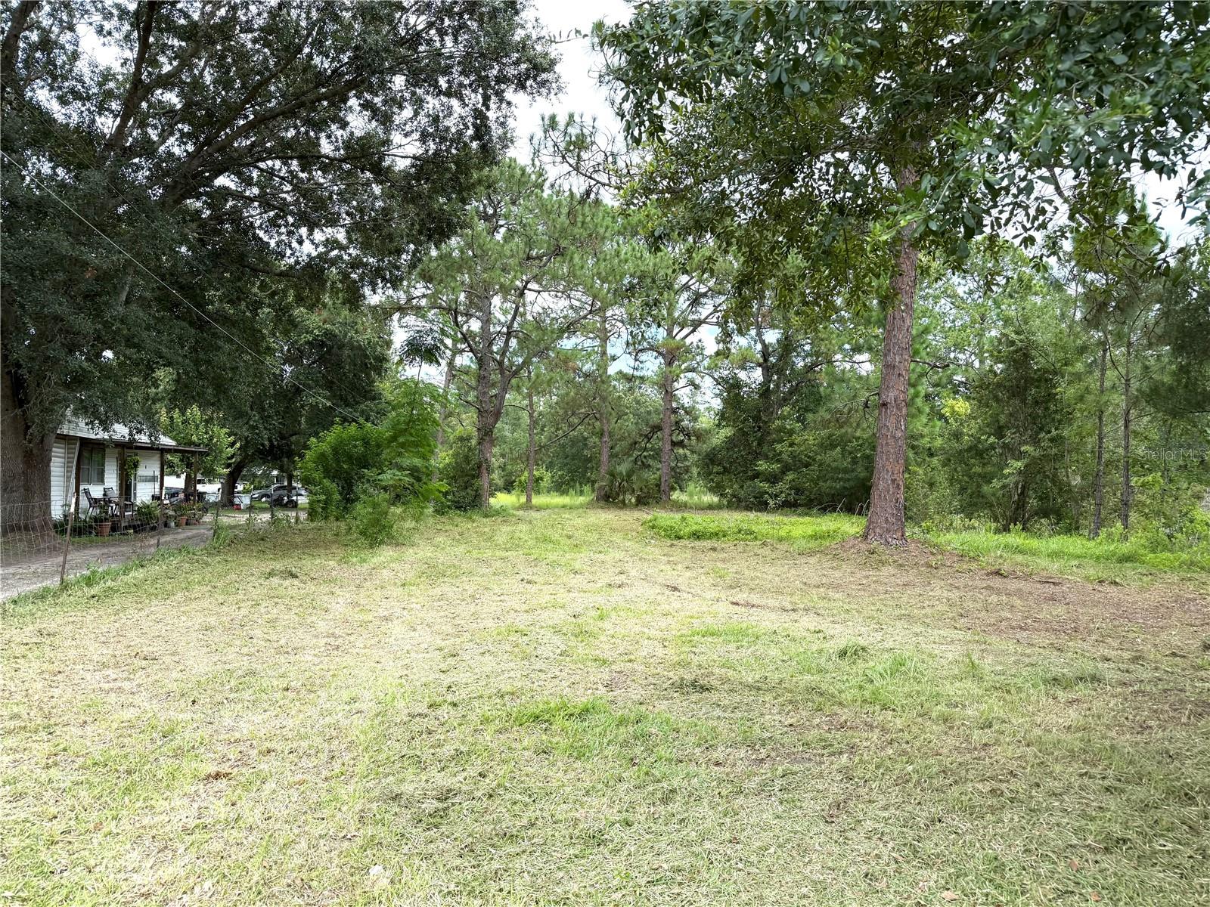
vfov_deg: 56.8
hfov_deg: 71.6
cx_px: 605
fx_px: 839
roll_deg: +0.3
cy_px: 454
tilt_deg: +1.2
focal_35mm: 24
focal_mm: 6.76
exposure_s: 1/1727
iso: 100
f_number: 1.78
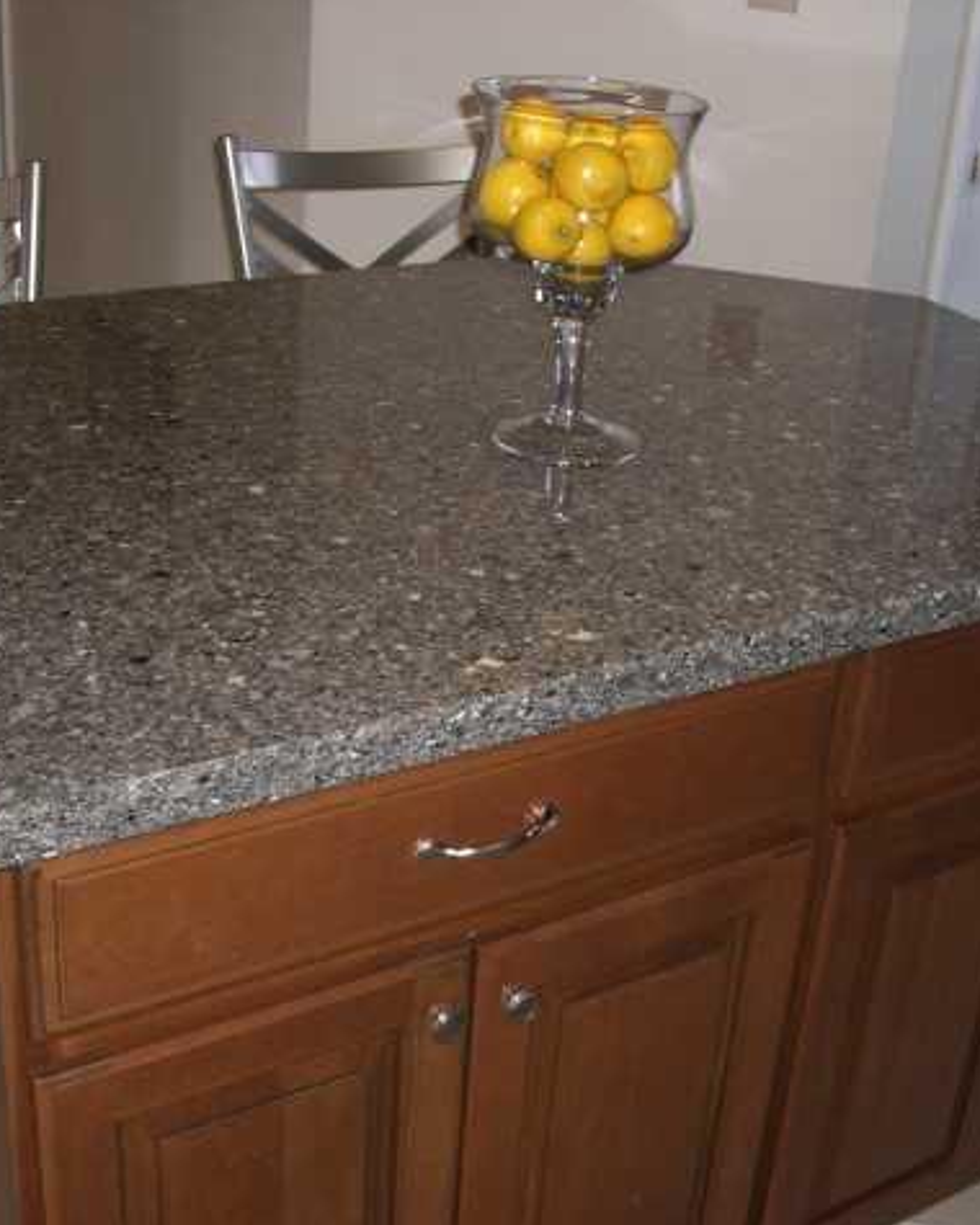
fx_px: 1813
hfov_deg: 30.2
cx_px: 583
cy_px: 611
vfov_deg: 37.3
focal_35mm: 50
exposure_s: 1/60
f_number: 2.7
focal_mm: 6.2
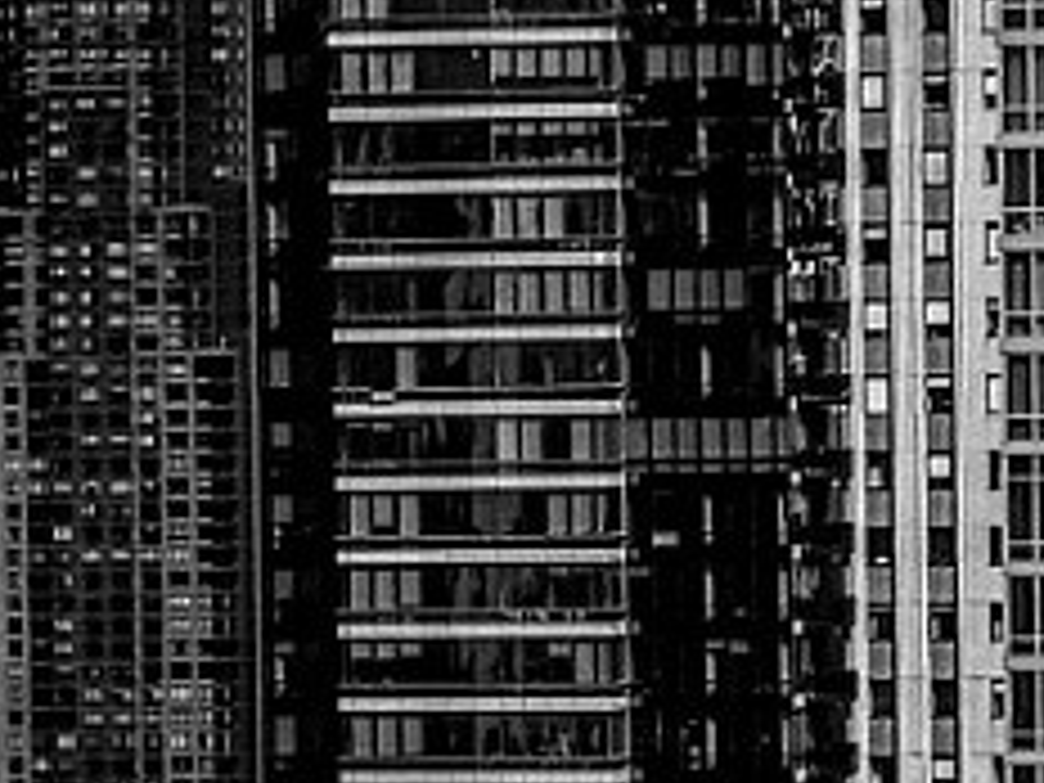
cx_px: 47
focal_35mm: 418
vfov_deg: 3.6
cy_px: 837
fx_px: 12607
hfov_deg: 4.7
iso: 125
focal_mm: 22.95
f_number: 2.8
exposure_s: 1/500
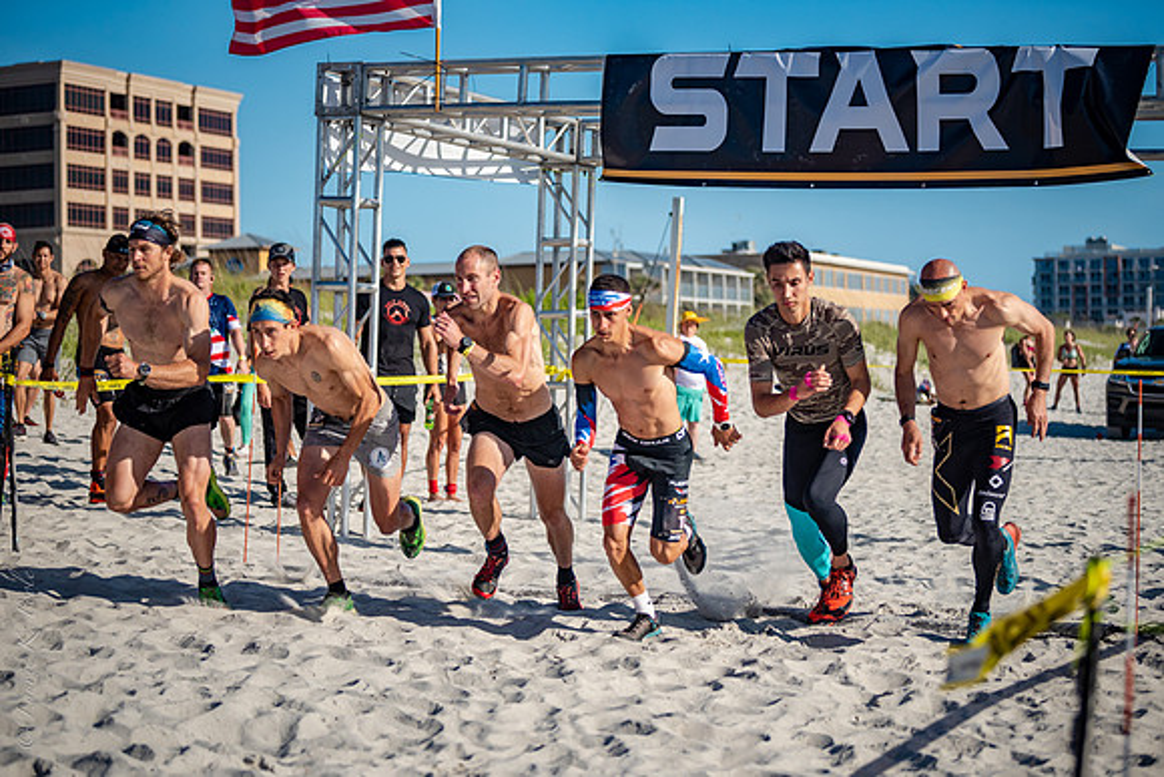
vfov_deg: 19.0
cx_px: 598
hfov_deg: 28.1
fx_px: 2325
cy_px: 399
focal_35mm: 72
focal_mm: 70
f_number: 2.8
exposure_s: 1/4000
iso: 280
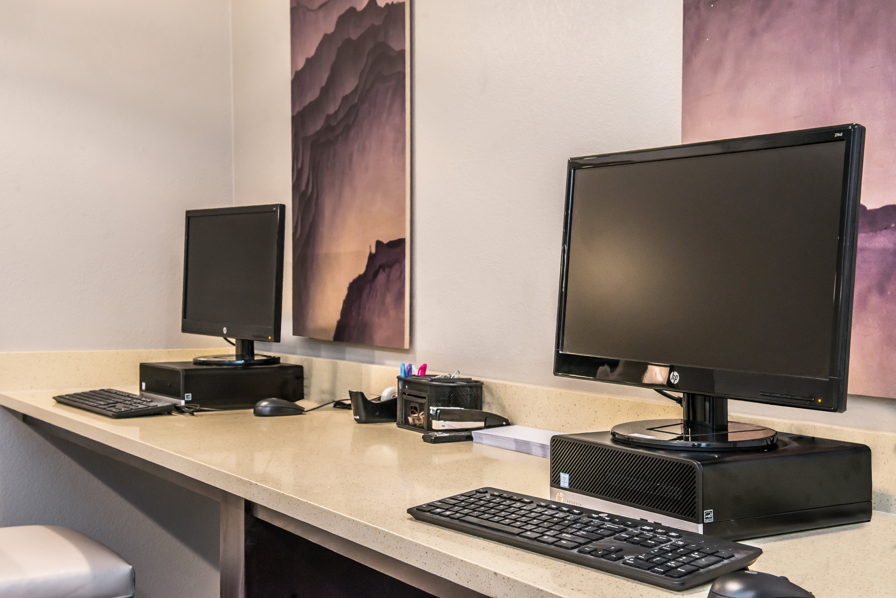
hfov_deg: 41.1
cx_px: 448
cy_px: 299
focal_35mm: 48
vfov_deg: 28.1
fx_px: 1195
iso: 640
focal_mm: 48
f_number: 11
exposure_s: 1/8
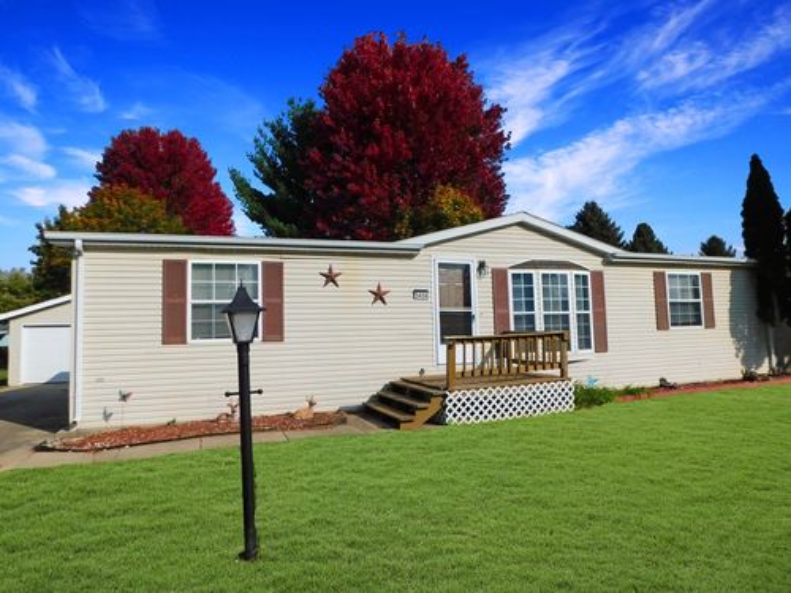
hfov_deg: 73.9
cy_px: 296
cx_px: 396
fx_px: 526
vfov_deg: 58.9
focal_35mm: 23
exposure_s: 1/1250
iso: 125
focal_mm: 4
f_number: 6
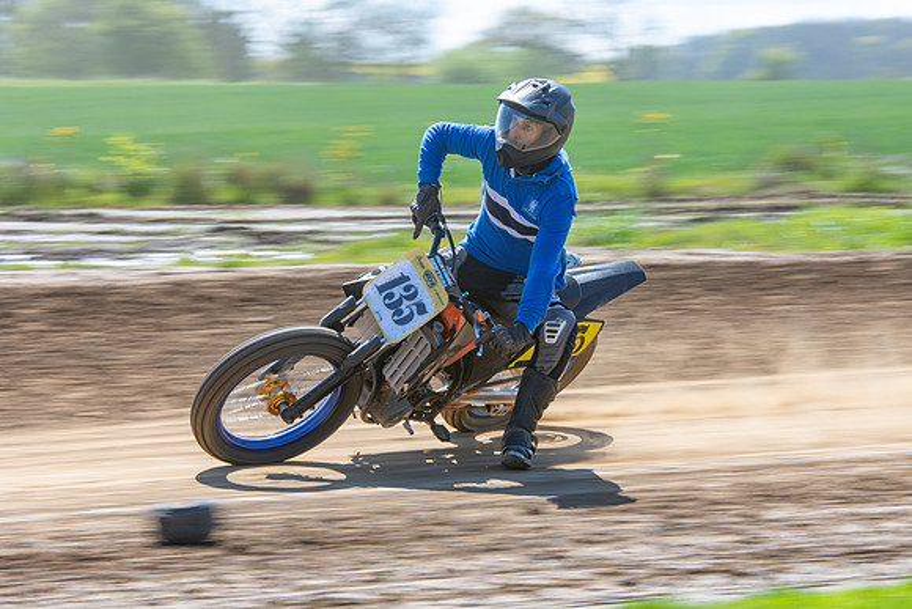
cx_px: 456
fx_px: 4637
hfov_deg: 11.2
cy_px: 304
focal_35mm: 183
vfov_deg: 7.5
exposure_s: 1/160
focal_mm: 122
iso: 200
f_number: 8
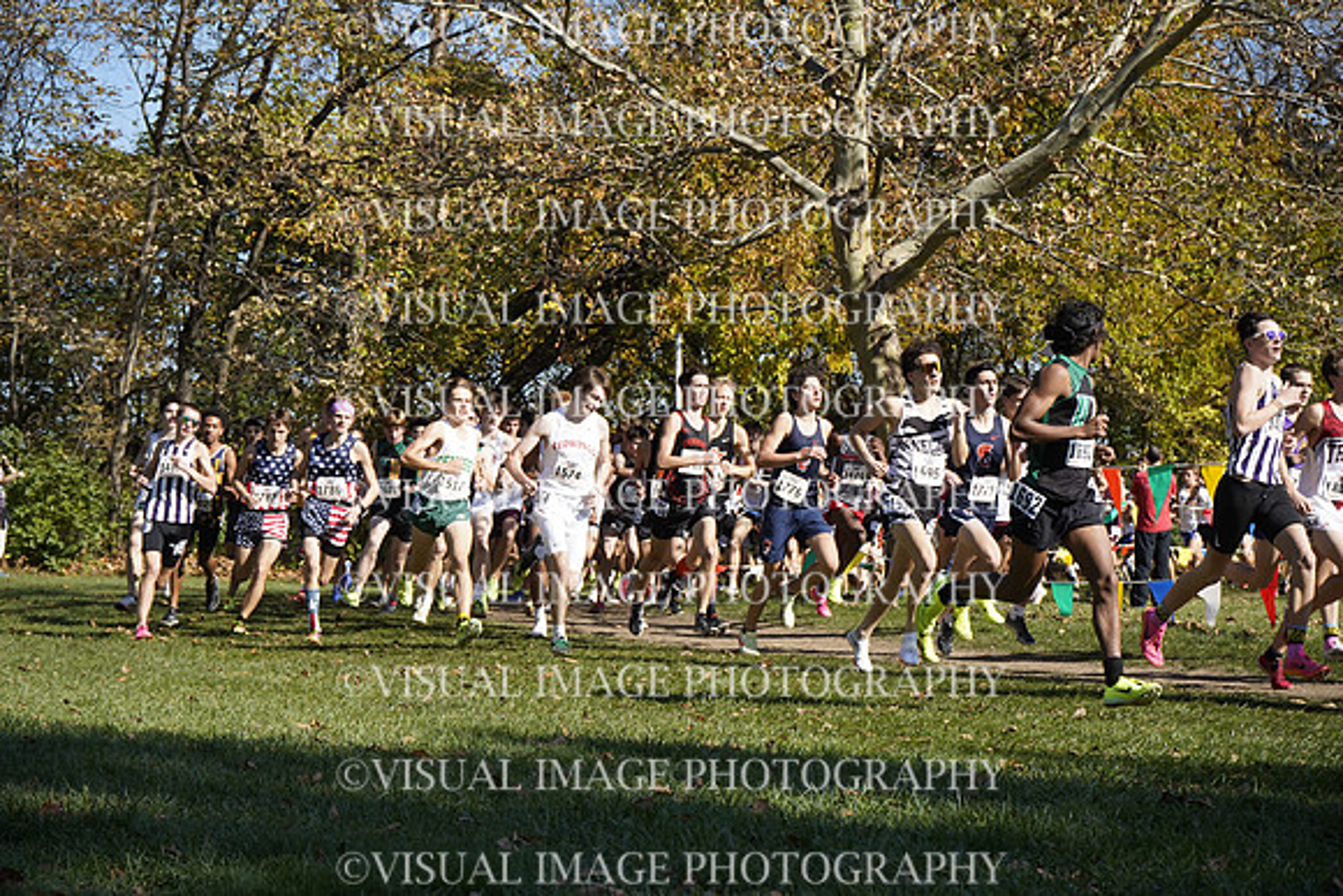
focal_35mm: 70
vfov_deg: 19.5
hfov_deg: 28.8
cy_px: 448
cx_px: 672
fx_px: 2612
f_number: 8
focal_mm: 70
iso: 1600
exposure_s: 1/2500
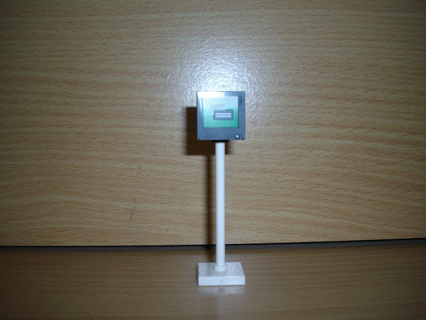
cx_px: 213
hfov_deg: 50.1
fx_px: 455
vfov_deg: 38.7
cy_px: 160
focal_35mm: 37
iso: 160
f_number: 2.8
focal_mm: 6.2
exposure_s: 1/50
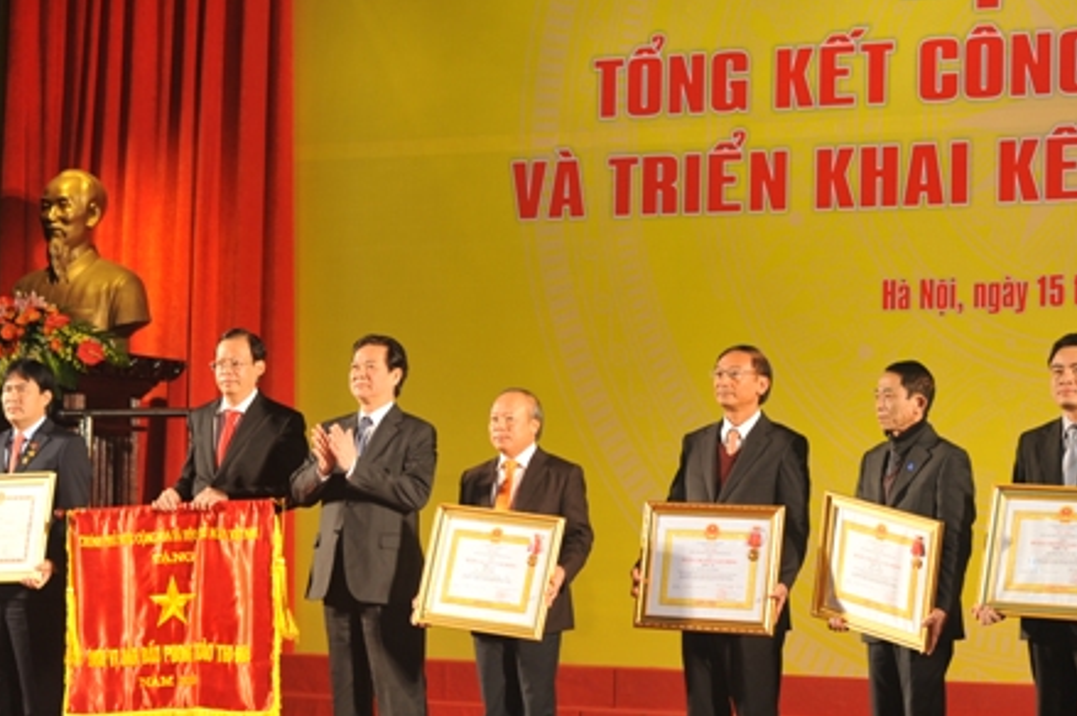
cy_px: 454
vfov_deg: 13.4
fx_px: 3049
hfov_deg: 20.0
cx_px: 461
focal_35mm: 102
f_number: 5
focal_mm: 70
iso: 640
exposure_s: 1/80
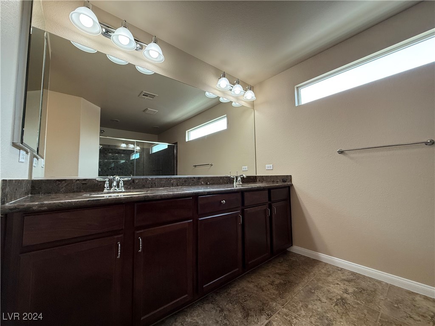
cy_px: 163
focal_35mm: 14
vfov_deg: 85.7
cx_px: 218
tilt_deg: +4.5
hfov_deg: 102.1
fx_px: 176
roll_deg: +1.0
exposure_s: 1/120
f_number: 2.2
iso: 250
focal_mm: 2.22
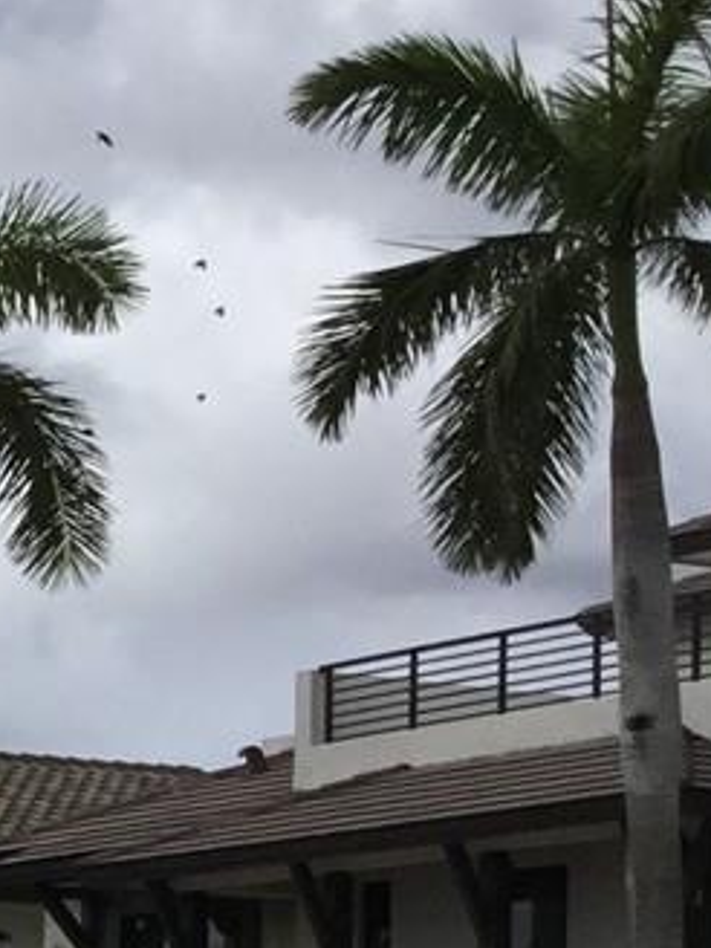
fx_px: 4135
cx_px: -1468
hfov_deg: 8.2
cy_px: 1260
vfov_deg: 12.6
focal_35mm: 151
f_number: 2.4
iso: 25
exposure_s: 1/2398
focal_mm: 3.3
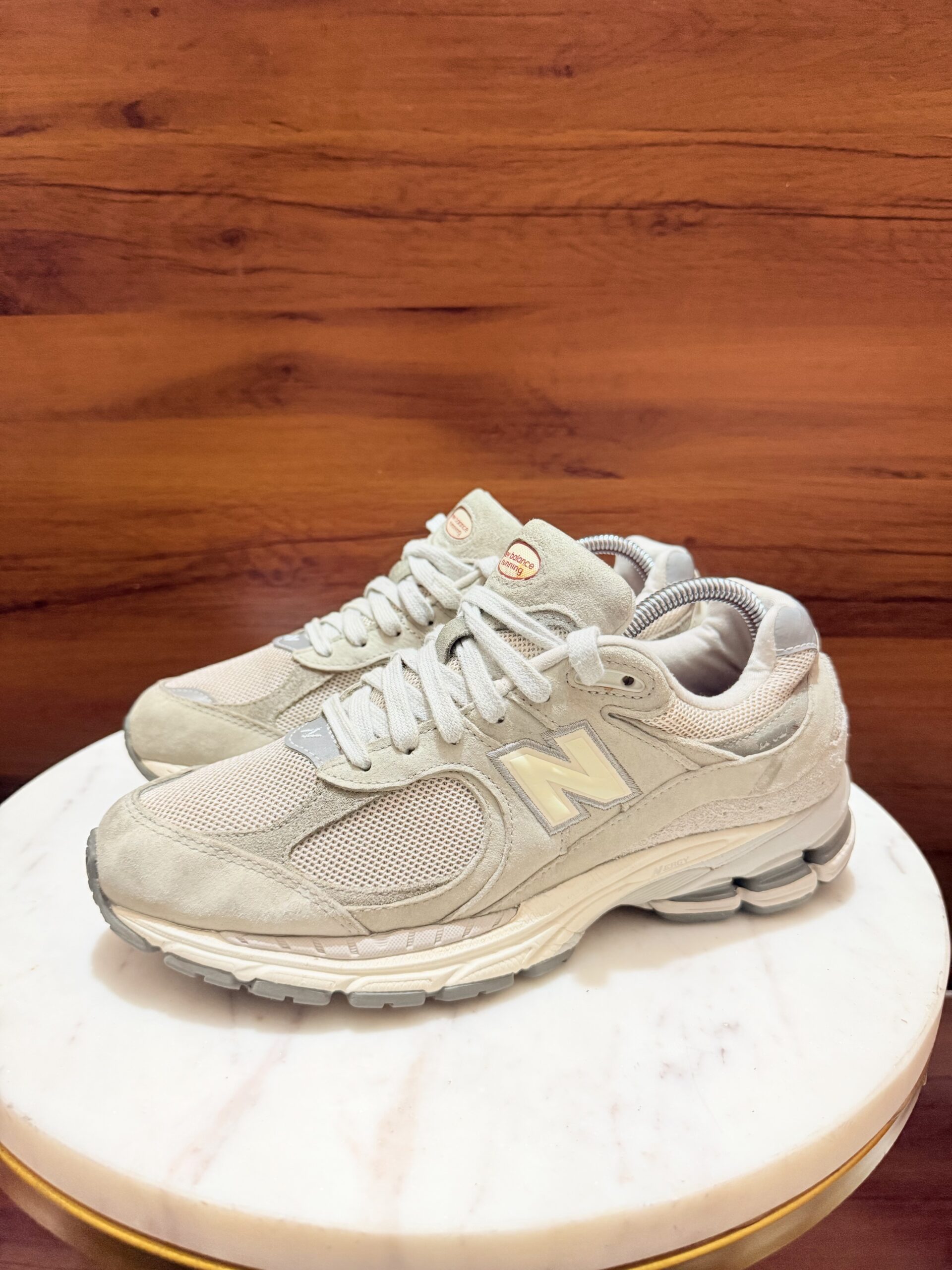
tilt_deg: -16.6
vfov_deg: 71.6
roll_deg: +0.4
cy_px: 635
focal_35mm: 24
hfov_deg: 56.8
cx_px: 476
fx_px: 880
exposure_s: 1/50
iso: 500
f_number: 1.78
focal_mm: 6.76
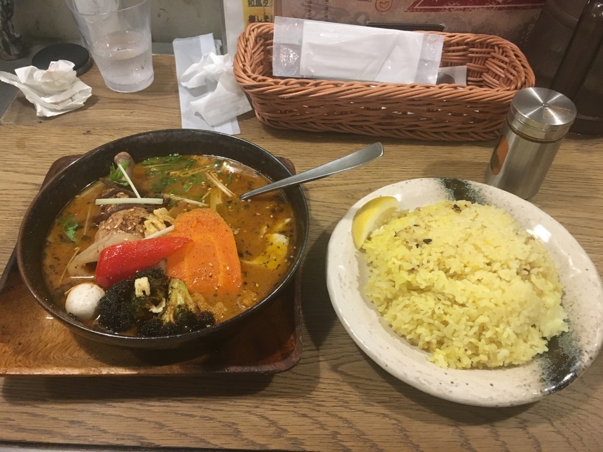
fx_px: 505
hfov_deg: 61.7
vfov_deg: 48.2
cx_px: 302
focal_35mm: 29
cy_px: 226
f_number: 2.2
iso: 200
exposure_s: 1/30
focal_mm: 4.15
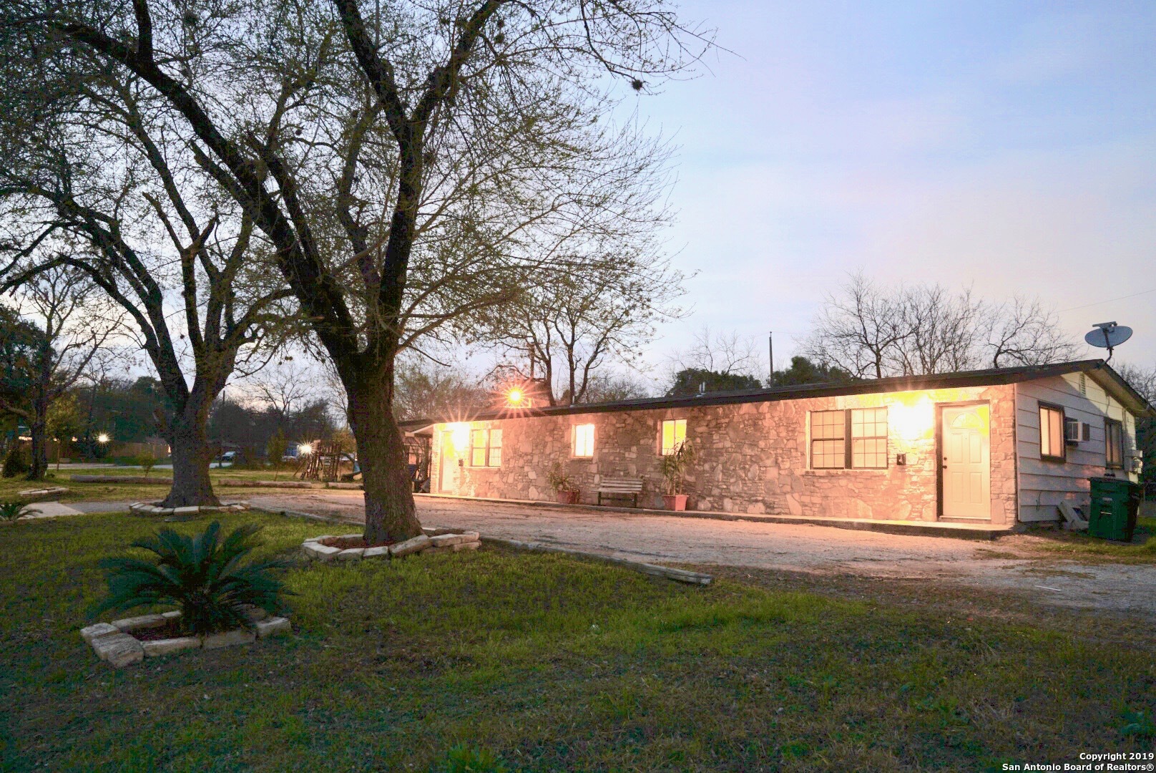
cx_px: 578
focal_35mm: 24
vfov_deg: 53.2
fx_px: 771
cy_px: 386
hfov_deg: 73.7
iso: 100
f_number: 11
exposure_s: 30
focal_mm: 24
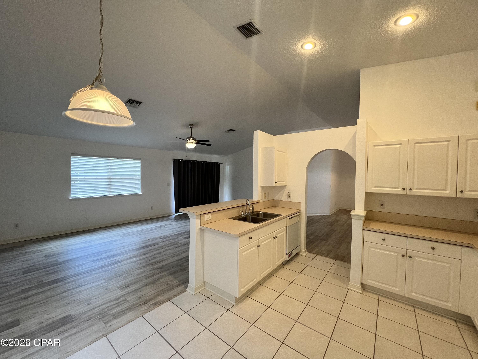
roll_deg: -0.8
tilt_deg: -1.2
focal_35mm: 13
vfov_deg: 89.9
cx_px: 239
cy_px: 180
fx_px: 180
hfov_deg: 106.2
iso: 250
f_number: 1.8
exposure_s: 1/120
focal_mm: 1.57
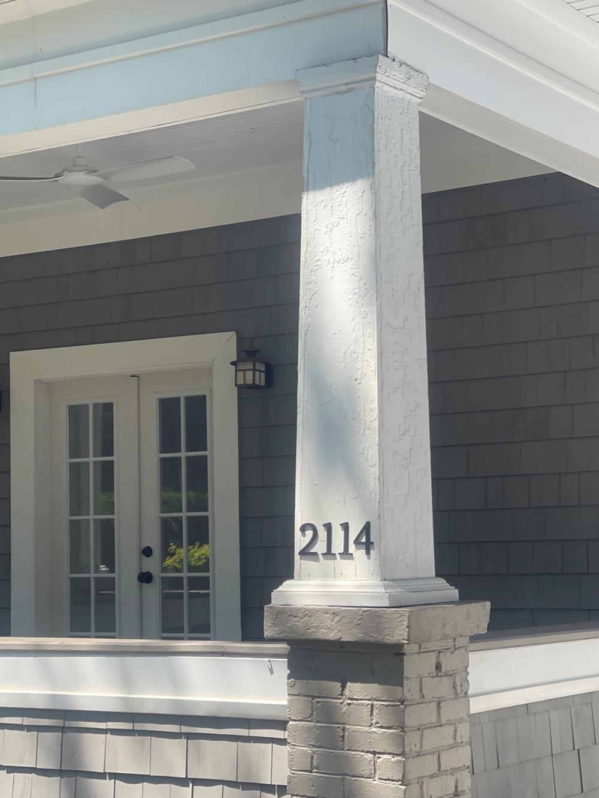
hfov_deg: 19.9
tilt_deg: +5.3
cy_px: 452
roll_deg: +2.2
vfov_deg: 26.3
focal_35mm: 74
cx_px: 264
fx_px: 1707
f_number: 2.2
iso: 32
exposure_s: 1/592
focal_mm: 7.5
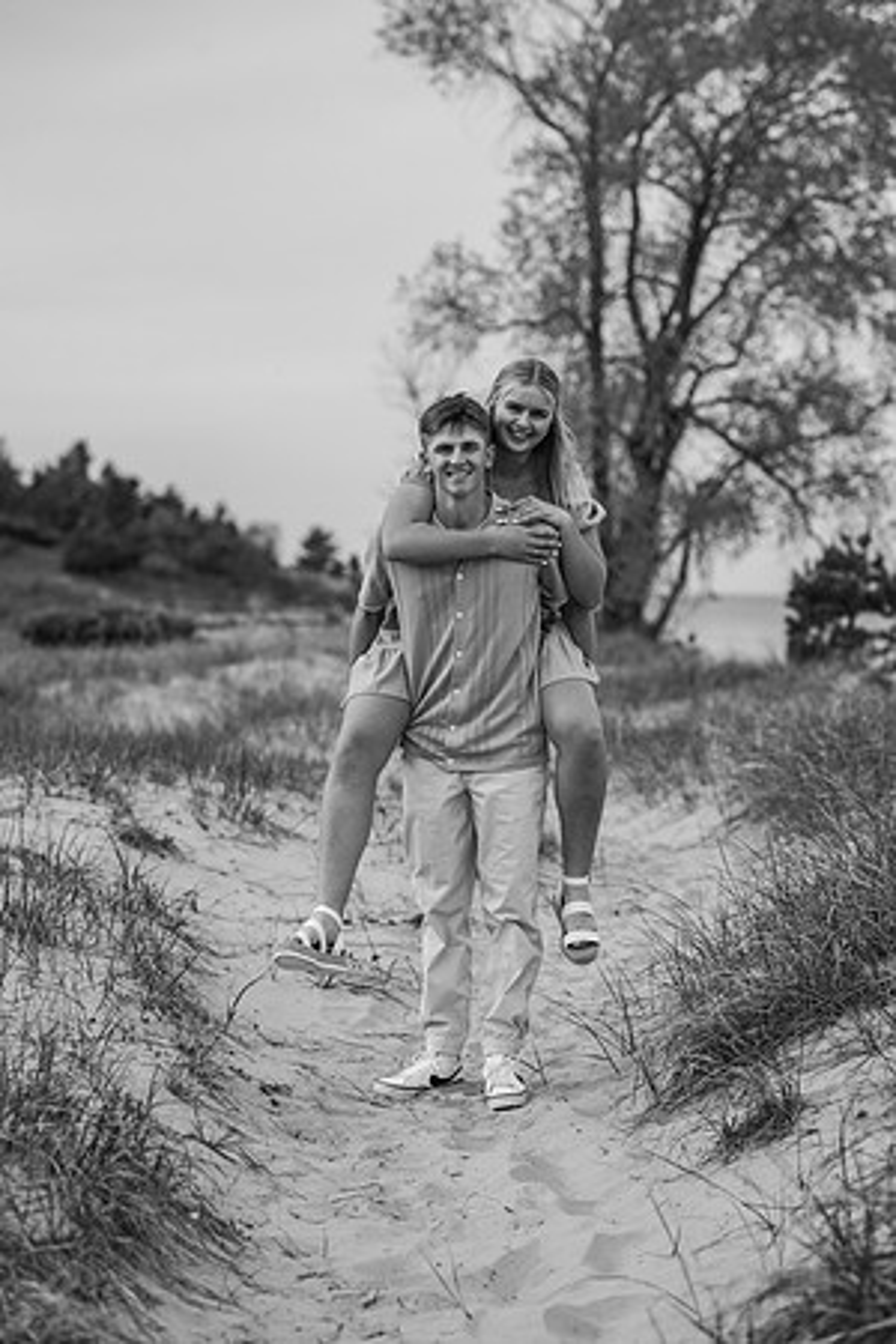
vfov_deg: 23.9
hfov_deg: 16.1
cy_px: 672
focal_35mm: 85
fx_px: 3173
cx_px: 448
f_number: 3.2
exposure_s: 1/1600
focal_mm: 85
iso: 200
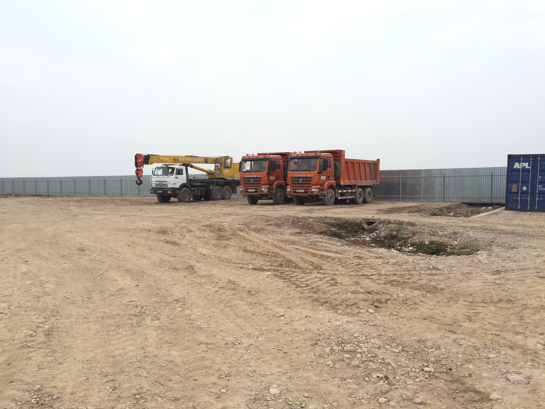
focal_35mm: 29
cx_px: 272
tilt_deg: -3.1
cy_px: 204
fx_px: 457
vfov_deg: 48.2
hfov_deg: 61.7
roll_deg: +0.0
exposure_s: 1/403
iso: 32
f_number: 2.2
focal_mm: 4.15
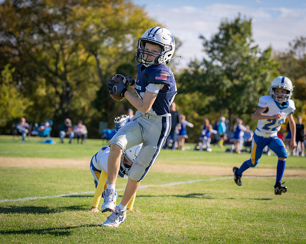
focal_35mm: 102
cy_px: 111
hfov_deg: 18.8
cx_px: 130
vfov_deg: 15.1
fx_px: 923
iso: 100
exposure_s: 1/1250
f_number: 2.8
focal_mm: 70
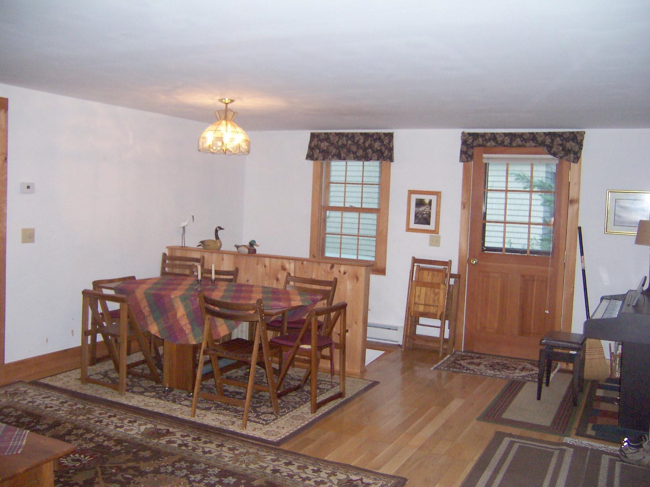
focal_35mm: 33
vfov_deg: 42.9
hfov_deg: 55.4
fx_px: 620
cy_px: 244
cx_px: 325
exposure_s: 1/60
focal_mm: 5.5
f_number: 2.4
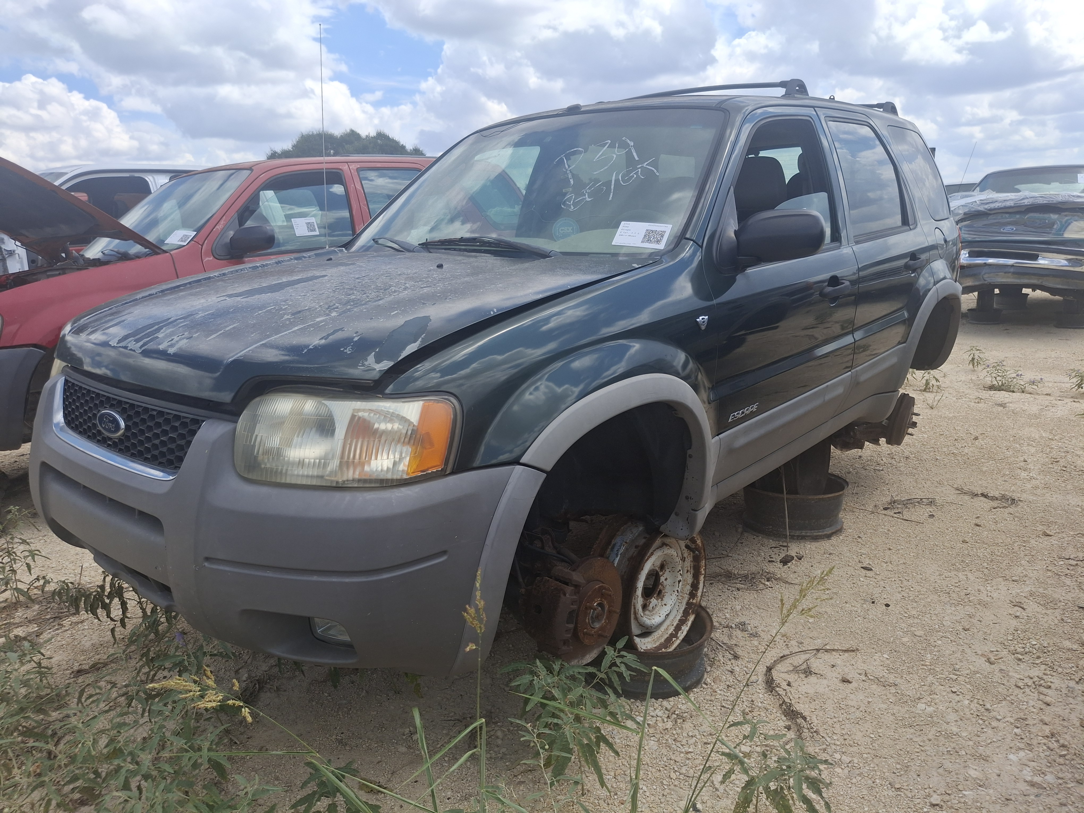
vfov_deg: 54.9
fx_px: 783
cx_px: 542
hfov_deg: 69.4
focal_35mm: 25
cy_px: 406
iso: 32
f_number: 1.8
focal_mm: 4.69
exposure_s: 1/1869
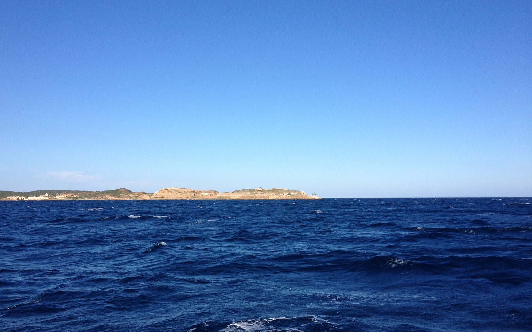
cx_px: 260
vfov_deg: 33.5
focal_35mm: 38
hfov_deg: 51.5
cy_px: 187
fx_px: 551
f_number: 2.4
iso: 64
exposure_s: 1/1623
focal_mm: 4.28
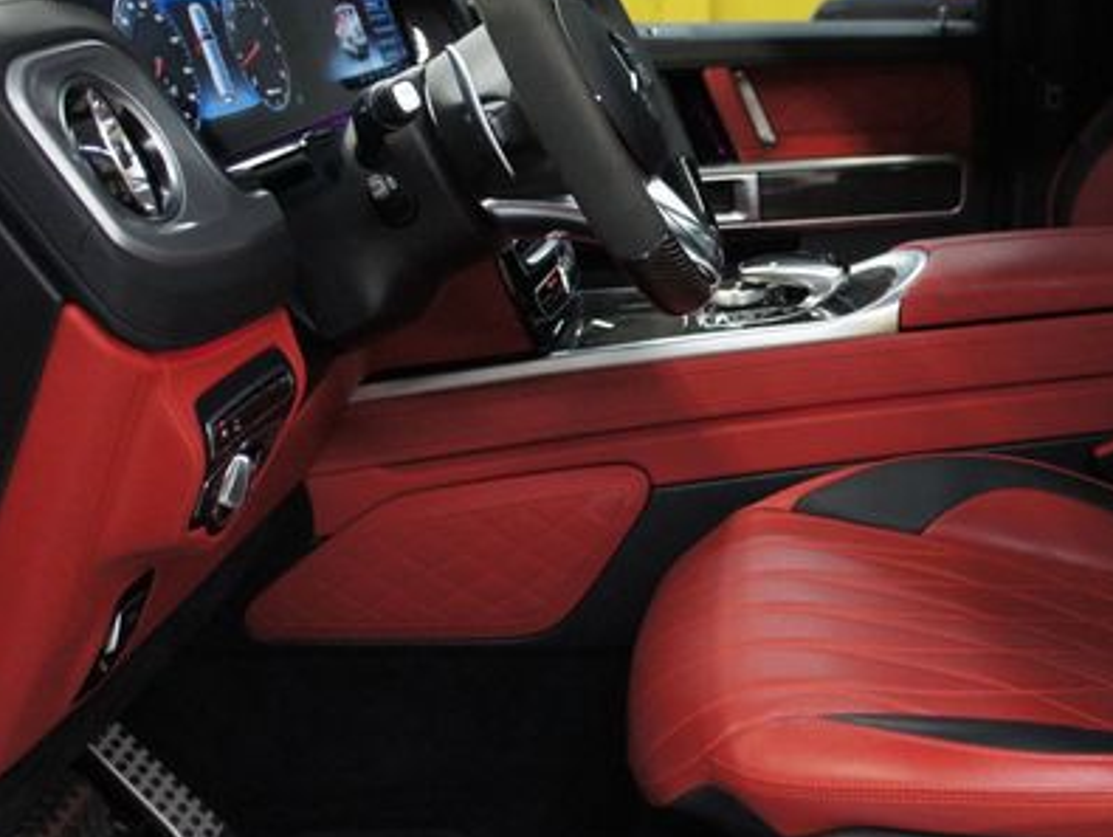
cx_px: 854
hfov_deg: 43.1
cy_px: 344
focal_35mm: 42
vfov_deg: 34.3
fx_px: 1352
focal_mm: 18
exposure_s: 1/60
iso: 1600
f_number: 3.5
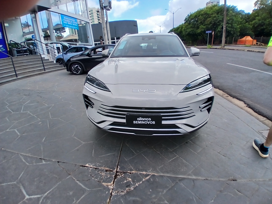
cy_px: 102
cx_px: 136
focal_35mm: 17
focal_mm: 1.4
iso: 50
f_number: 2.2
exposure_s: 1/500
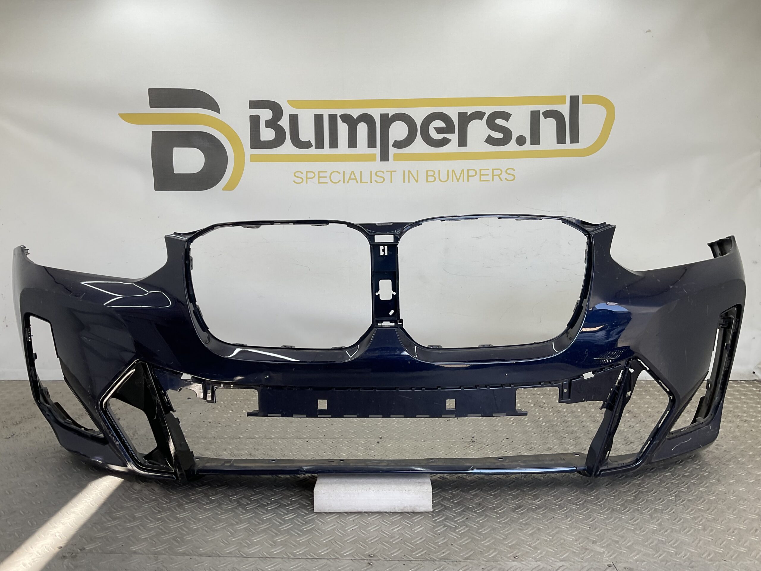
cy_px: 286
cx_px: 380
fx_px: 638
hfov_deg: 61.7
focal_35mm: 29
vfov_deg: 48.2
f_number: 1.8
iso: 16
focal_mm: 3
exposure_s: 1/194
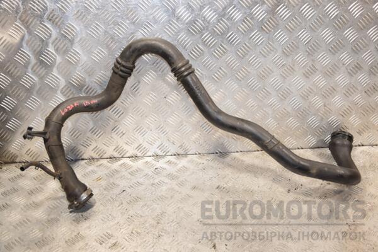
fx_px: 409
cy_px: 126
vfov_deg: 34.2
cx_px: 189
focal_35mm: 39
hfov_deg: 49.6
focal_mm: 26
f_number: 5
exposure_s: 1/200
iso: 800
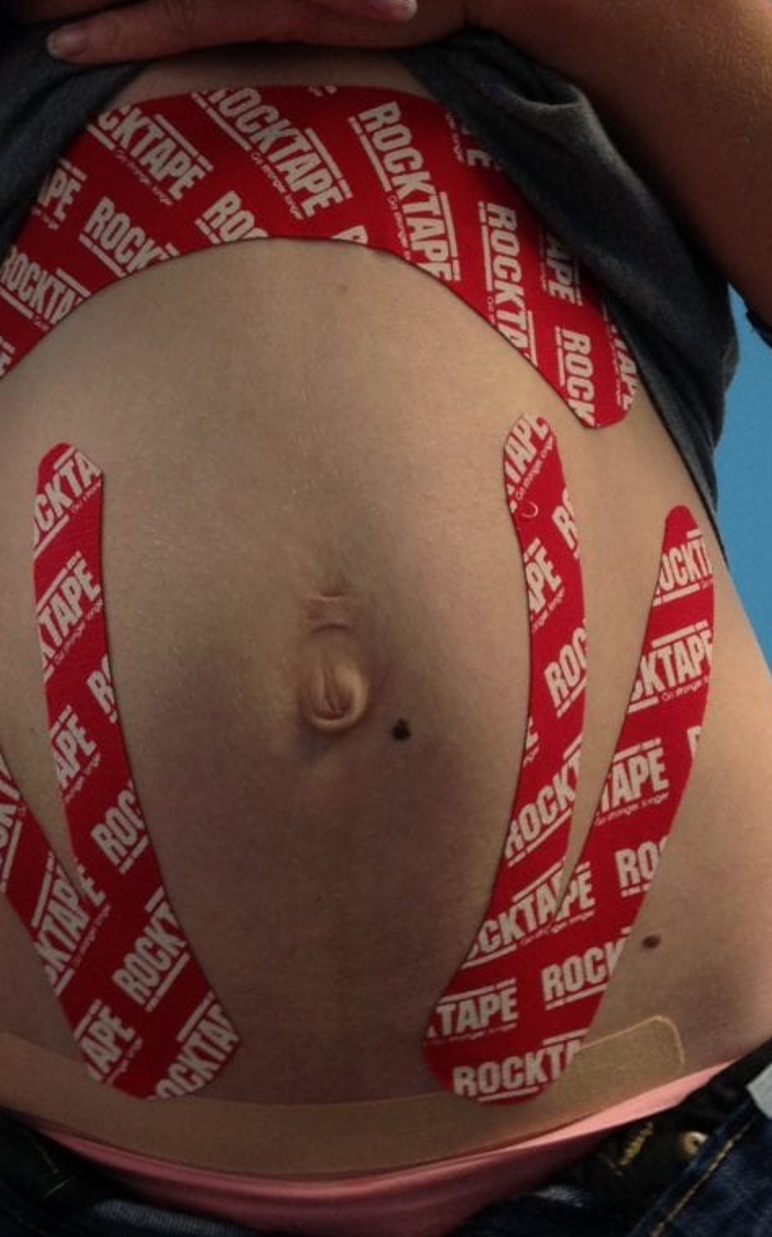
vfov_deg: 40.3
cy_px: 618
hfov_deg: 25.8
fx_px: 1684
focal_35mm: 50
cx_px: 393
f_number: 2.4
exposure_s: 1/15
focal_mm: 4.28
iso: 80
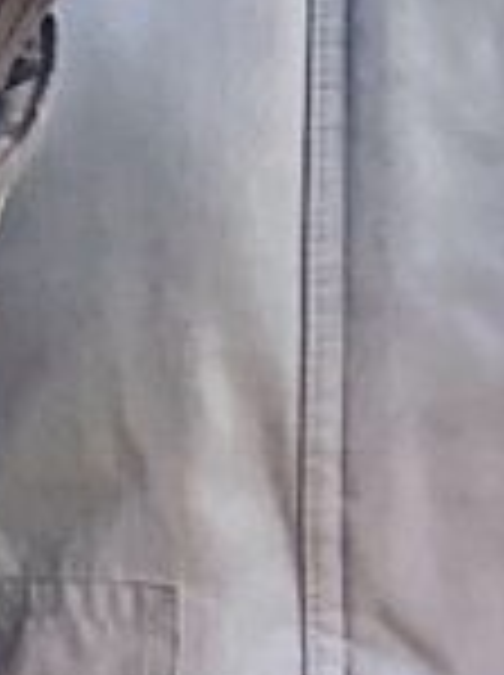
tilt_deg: +2.7
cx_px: 508
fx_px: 6911
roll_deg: +0.3
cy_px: -1562
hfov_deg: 4.2
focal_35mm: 355
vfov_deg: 5.2
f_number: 2.4
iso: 64
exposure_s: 1/122
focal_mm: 6
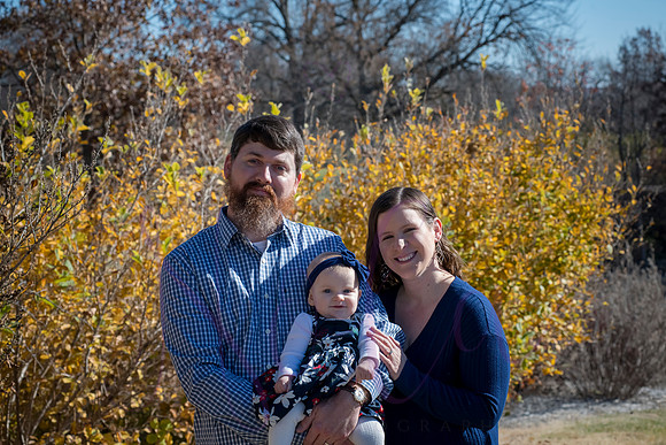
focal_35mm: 80
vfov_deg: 17.1
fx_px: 1480
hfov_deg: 25.4
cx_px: 333
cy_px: 222
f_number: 9
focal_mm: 80
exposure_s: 1/640
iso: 400
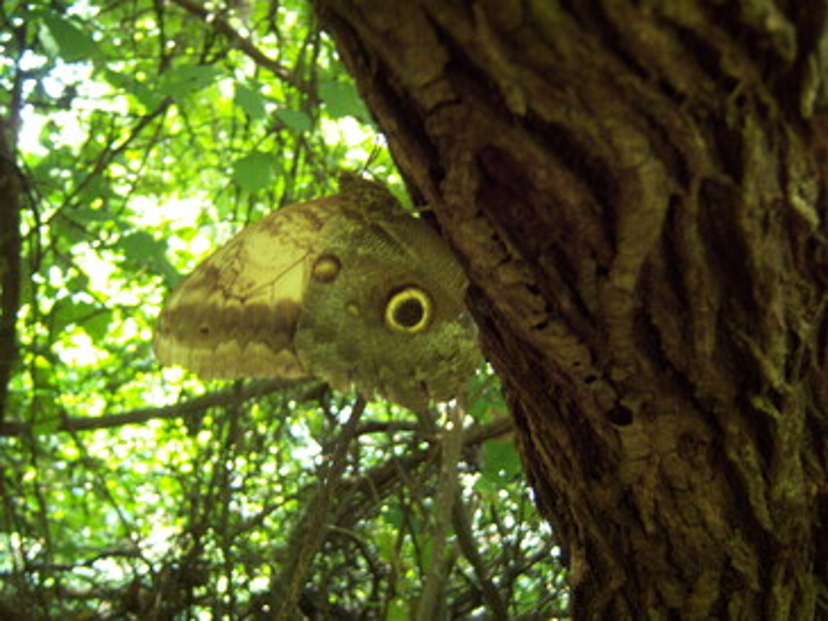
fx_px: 861
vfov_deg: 39.7
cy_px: 310
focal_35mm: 36
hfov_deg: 51.3
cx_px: 414
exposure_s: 1/15
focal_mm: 7.5
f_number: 2.8
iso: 160
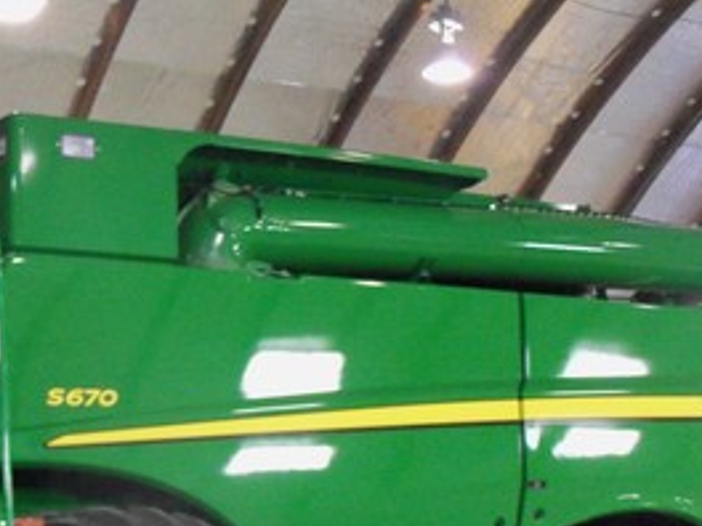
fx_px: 1460
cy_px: 457
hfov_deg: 26.5
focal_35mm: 72
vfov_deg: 20.1
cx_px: 141
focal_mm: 6.3
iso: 400
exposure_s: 1/30
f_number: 3
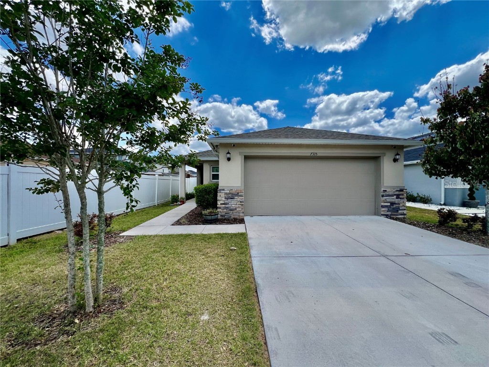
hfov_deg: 106.2
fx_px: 184
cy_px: 184
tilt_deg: +0.4
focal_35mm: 13
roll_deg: +0.4
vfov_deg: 89.9
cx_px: 244
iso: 32
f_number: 1.8
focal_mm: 1.57
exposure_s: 1/1248
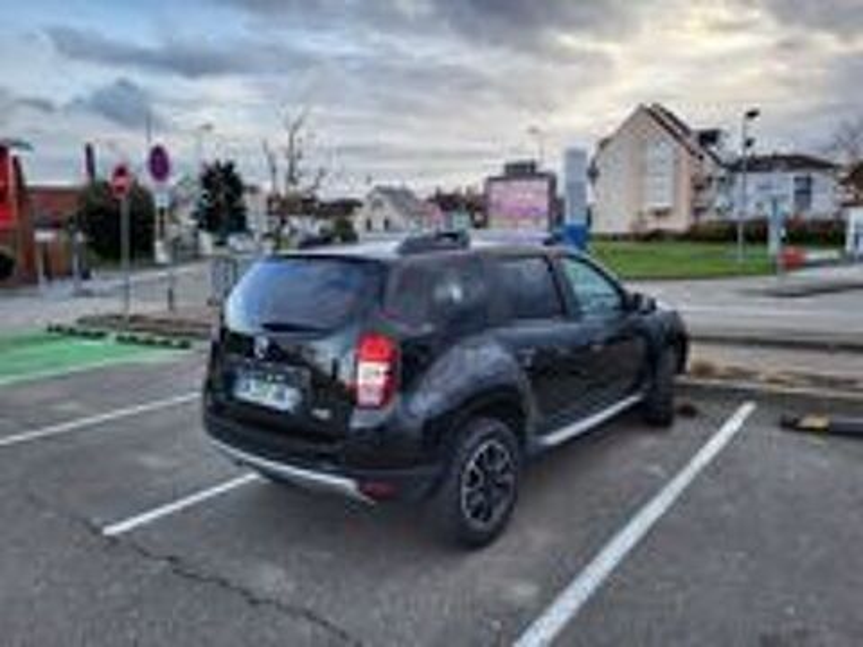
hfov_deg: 67.3
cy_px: 324
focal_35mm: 26
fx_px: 648
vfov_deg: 53.1
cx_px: 432
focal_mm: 5.4
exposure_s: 1/166
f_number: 1.8
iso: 40
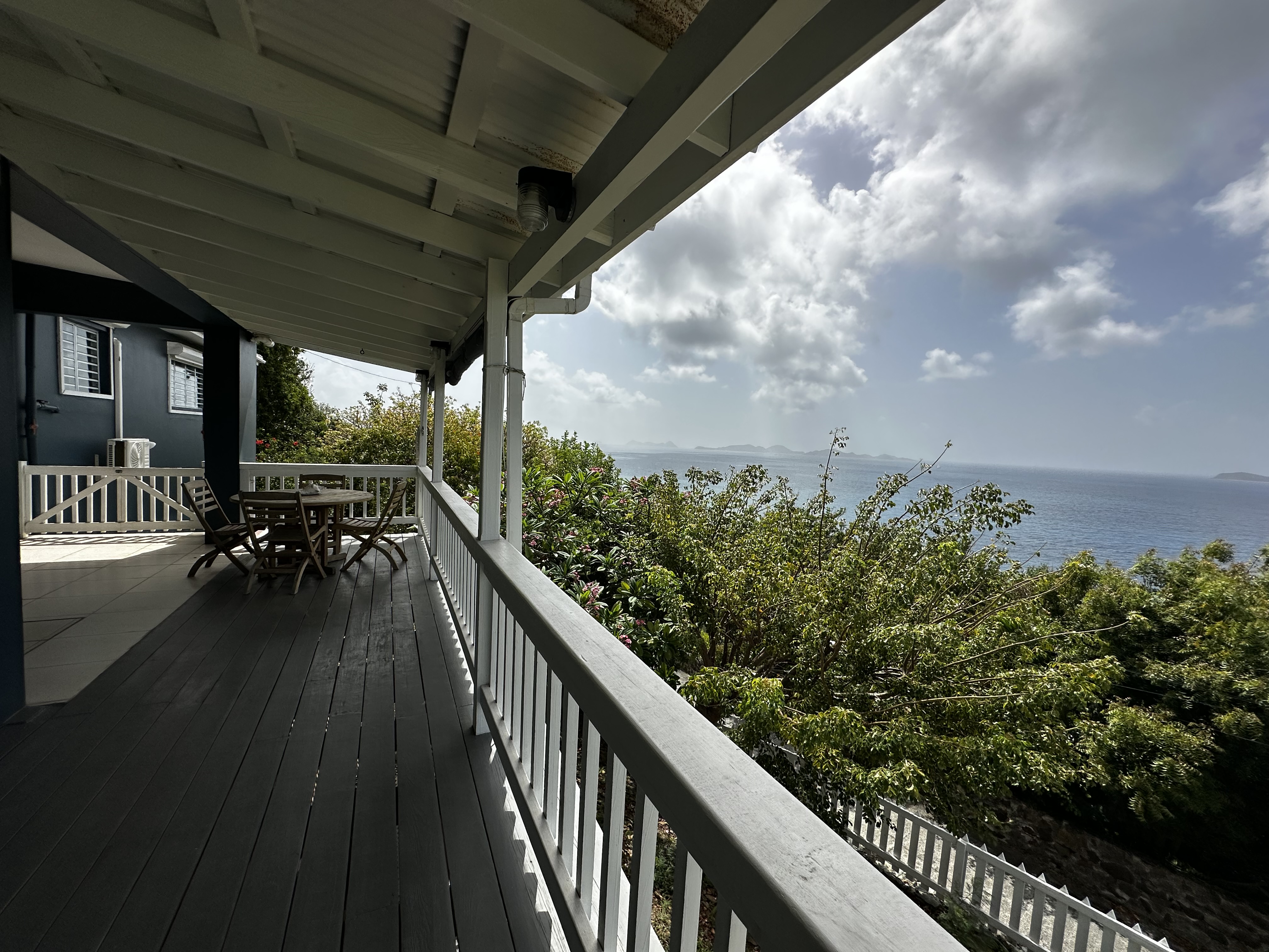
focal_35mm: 14
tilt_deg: -2.1
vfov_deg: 85.7
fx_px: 513
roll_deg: -2.9
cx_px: 634
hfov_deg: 102.1
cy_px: 476
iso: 50
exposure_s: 1/4132
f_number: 2.2
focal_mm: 2.22
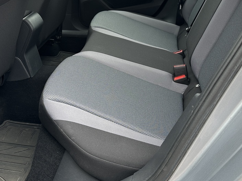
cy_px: 9
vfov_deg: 28.2
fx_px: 343
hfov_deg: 38.8
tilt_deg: -15.5
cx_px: 99
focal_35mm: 49
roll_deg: +1.3
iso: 64
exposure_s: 1/188
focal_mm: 6.86
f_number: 1.78
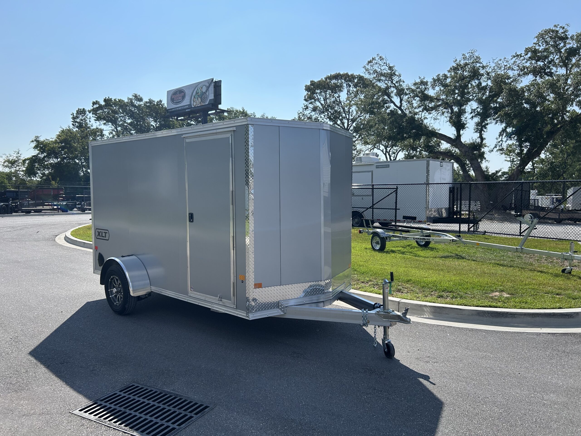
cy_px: 218
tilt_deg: -2.6
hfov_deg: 67.3
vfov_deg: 53.1
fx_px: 436
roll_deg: +0.0
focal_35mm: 26
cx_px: 290
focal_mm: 5.7
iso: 50
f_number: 1.5
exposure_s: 1/4444
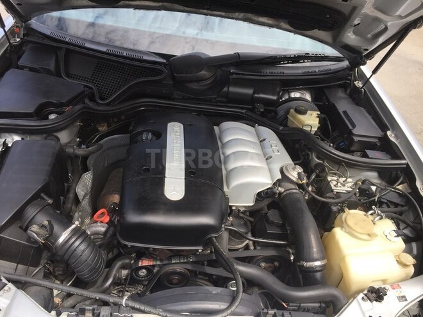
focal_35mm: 29
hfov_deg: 61.7
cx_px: 212
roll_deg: -4.3
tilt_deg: -38.1
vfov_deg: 48.2
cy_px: 158
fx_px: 354
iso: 32
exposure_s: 1/670
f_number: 2.2
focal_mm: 4.15
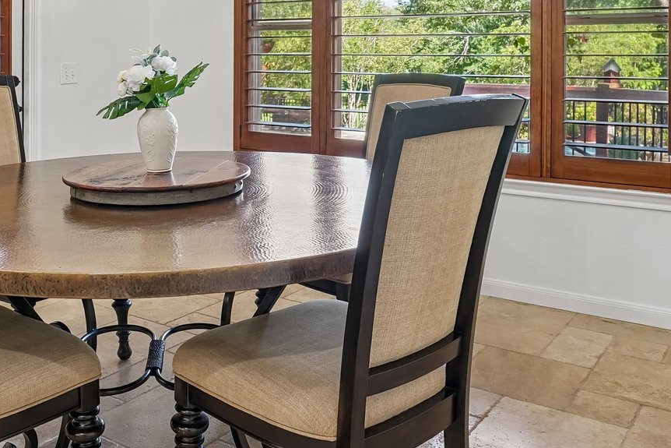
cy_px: 83
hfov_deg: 50.1
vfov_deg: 33.9
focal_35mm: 38
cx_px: 248
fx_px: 708
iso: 400
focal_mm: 16
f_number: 8
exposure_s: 1/20
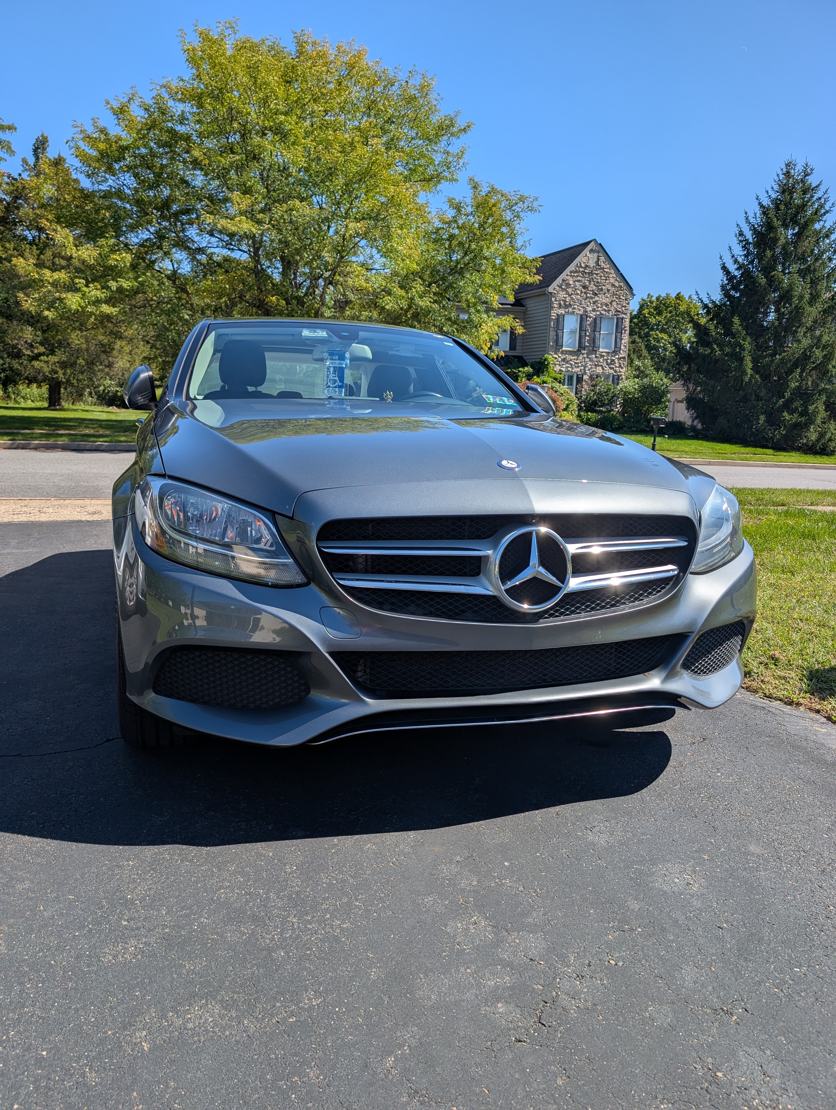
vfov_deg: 71.5
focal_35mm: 24
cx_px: 418
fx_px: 771
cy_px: 555
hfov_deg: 56.9
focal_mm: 6.9
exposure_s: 1/1221
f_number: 1.68
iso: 19
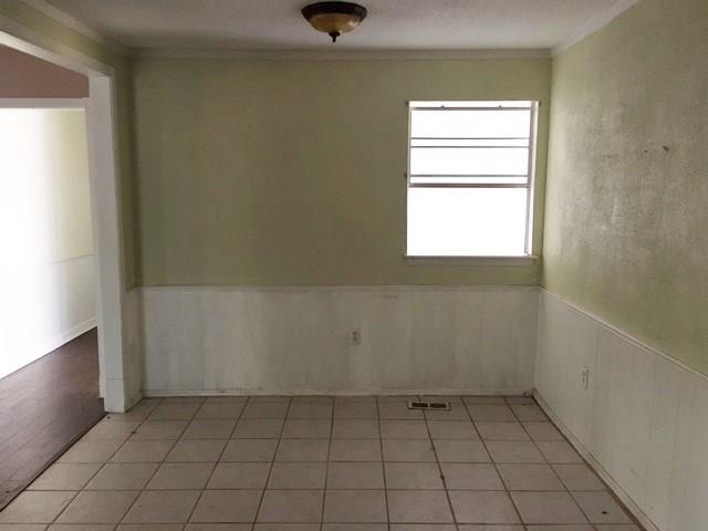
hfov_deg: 61.7
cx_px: 354
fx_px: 593
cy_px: 266
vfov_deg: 48.2
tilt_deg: -4.6
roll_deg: -1.3
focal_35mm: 29
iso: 200
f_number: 2.2
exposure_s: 1/20
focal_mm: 4.15
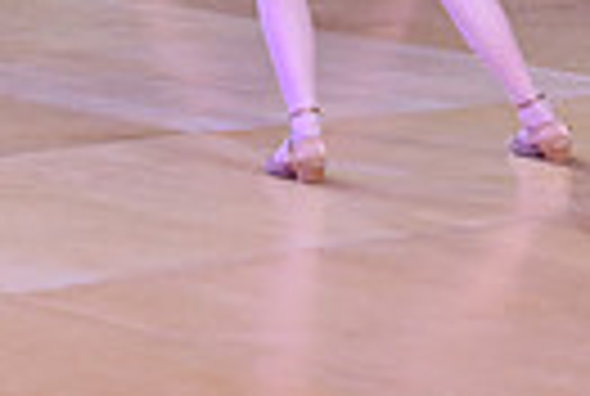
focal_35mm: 274
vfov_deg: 5.0
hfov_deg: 7.5
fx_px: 4501
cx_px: 441
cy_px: -358
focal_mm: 62
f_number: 5
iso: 1600
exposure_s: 1/250
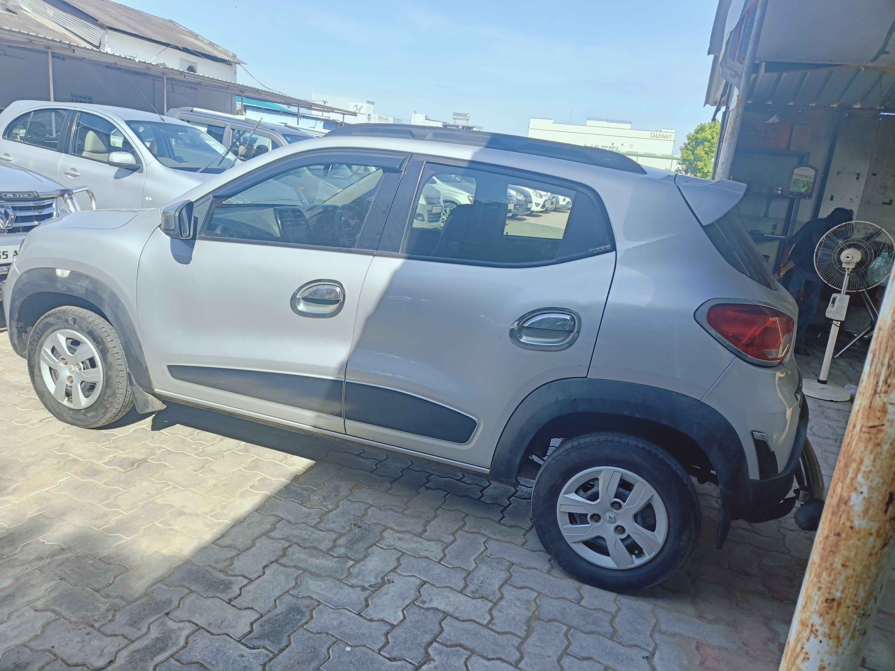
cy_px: 336
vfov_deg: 54.9
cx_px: 448
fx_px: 646
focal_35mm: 25
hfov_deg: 69.4
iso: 100
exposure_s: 1/235
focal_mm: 4.7
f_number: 1.7
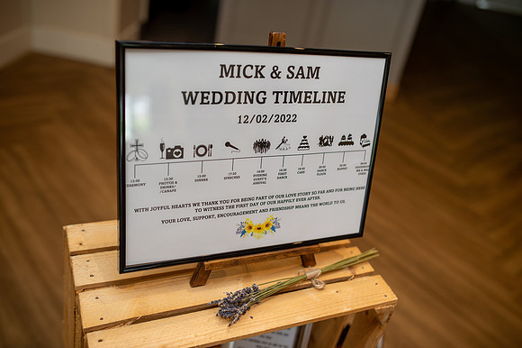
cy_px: 174
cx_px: 261
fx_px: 507
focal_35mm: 35
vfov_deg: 37.8
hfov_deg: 54.5
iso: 160
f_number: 2.5
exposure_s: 1/100
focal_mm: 35
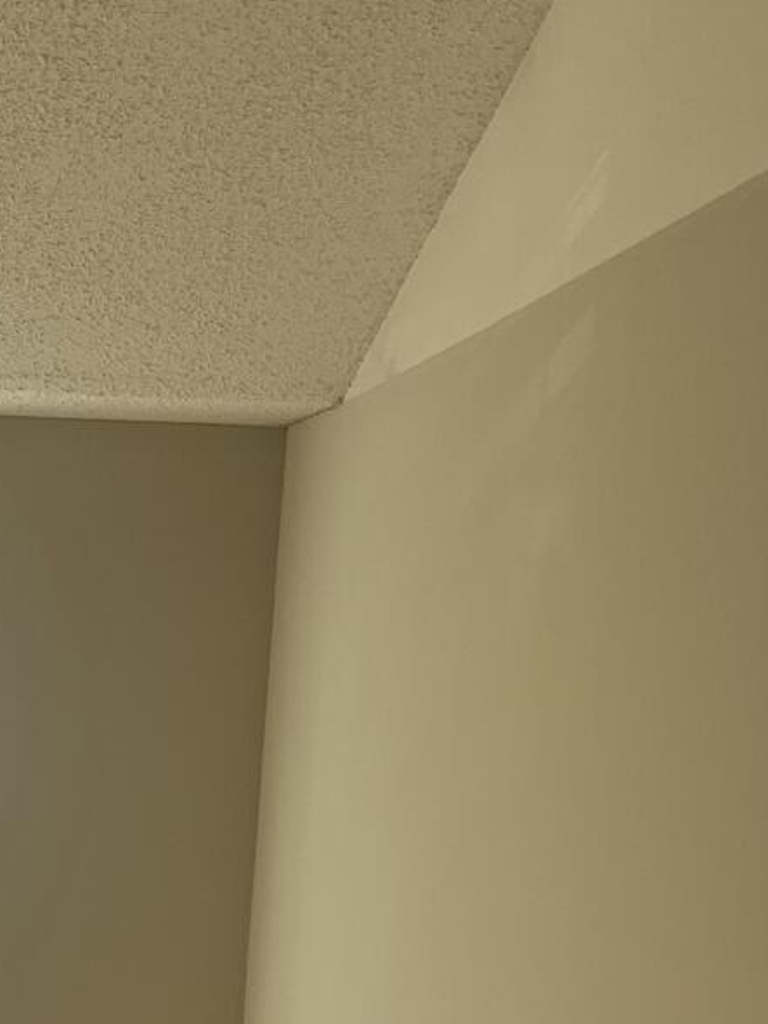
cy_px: 1194
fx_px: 2604
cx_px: -446
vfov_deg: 20.9
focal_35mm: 88
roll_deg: -0.6
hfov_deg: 15.3
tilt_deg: -5.2
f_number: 1.6
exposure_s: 1/374
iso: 50
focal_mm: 5.1
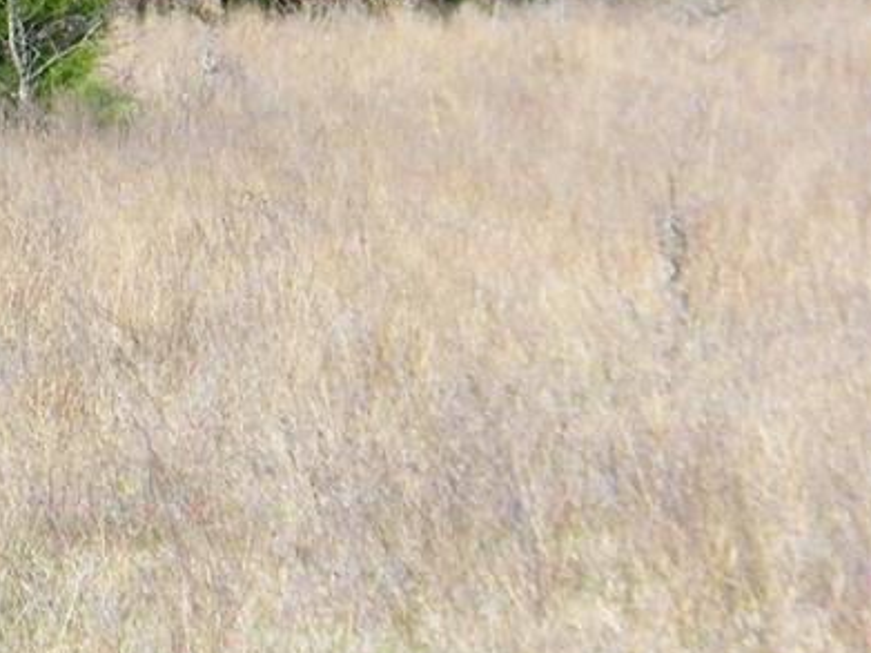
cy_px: 290
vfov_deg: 4.8
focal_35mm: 312
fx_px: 7848
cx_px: 11
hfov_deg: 6.3
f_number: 4.8
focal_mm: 21.3
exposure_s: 1/200
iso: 80
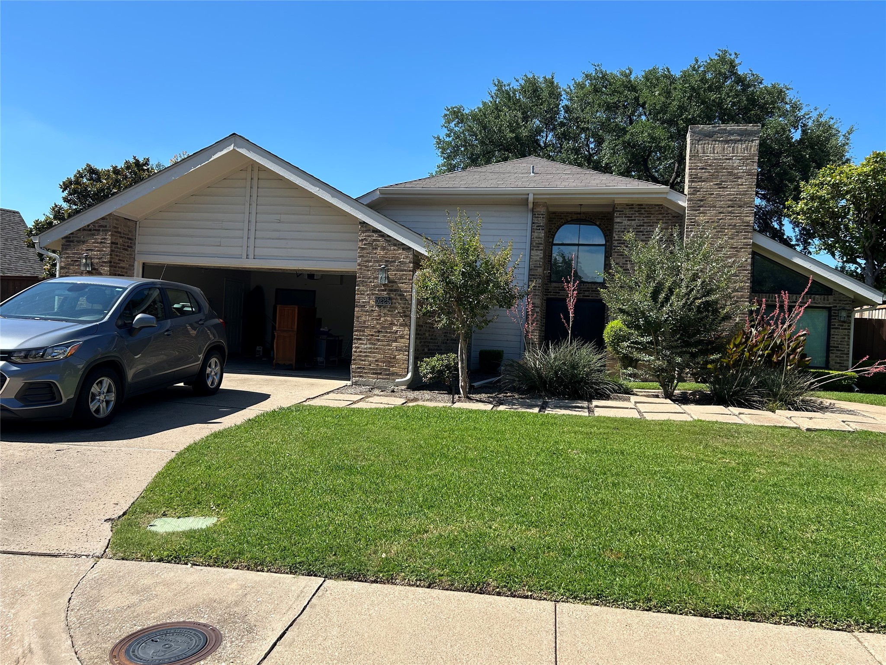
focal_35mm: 26
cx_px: 443
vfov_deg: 53.1
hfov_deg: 67.3
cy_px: 332
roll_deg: -2.5
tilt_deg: +1.2
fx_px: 665
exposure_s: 1/2299
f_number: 1.5
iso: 50
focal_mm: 5.7
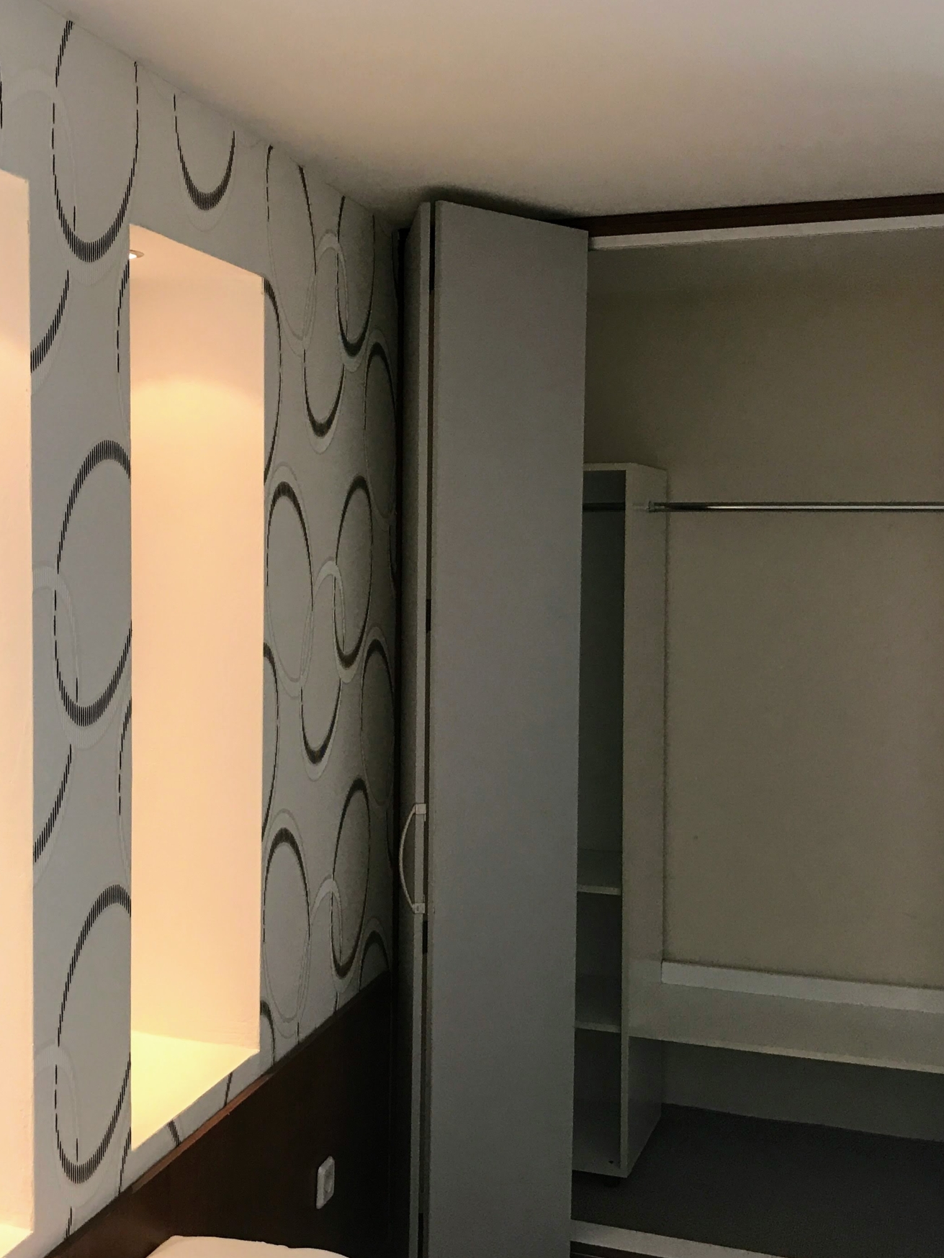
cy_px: 616
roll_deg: -0.6
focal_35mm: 41
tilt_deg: -2.6
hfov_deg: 35.1
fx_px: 1491
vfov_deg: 45.8
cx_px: 427
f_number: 1.8
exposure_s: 1/33
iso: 40
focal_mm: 3.99
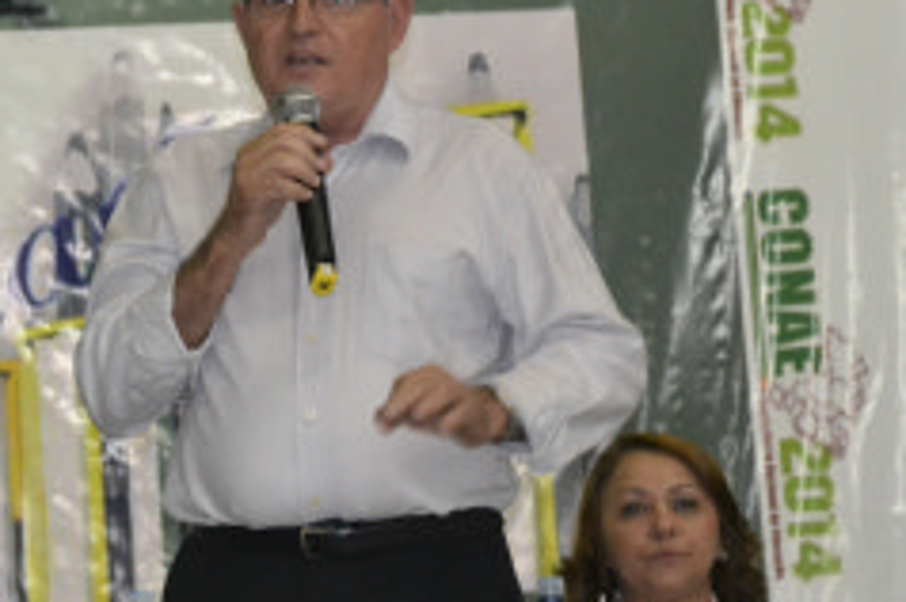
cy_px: 318
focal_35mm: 268
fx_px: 6737
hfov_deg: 7.7
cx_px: 213
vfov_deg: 5.1
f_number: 5.6
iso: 3200
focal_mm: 85
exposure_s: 1/40
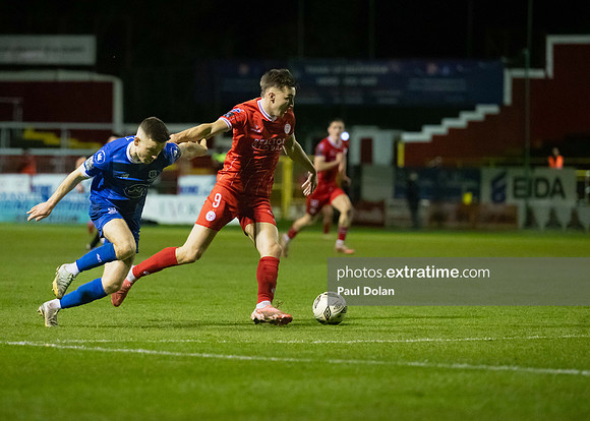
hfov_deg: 8.7
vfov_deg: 6.2
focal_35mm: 232
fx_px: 3880
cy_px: 209
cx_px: 212
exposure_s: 1/1250
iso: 6400
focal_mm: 165
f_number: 3.2
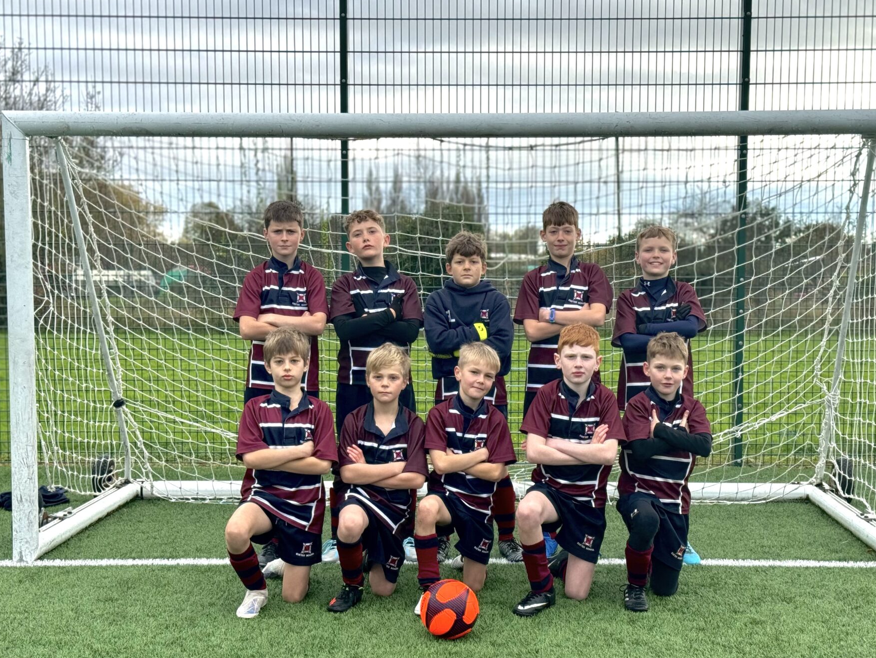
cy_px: 380
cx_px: 472
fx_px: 1417
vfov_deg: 26.1
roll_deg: +0.8
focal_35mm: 56
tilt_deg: -4.2
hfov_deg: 34.3
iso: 64
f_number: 1.78
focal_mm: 6.86
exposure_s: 1/633
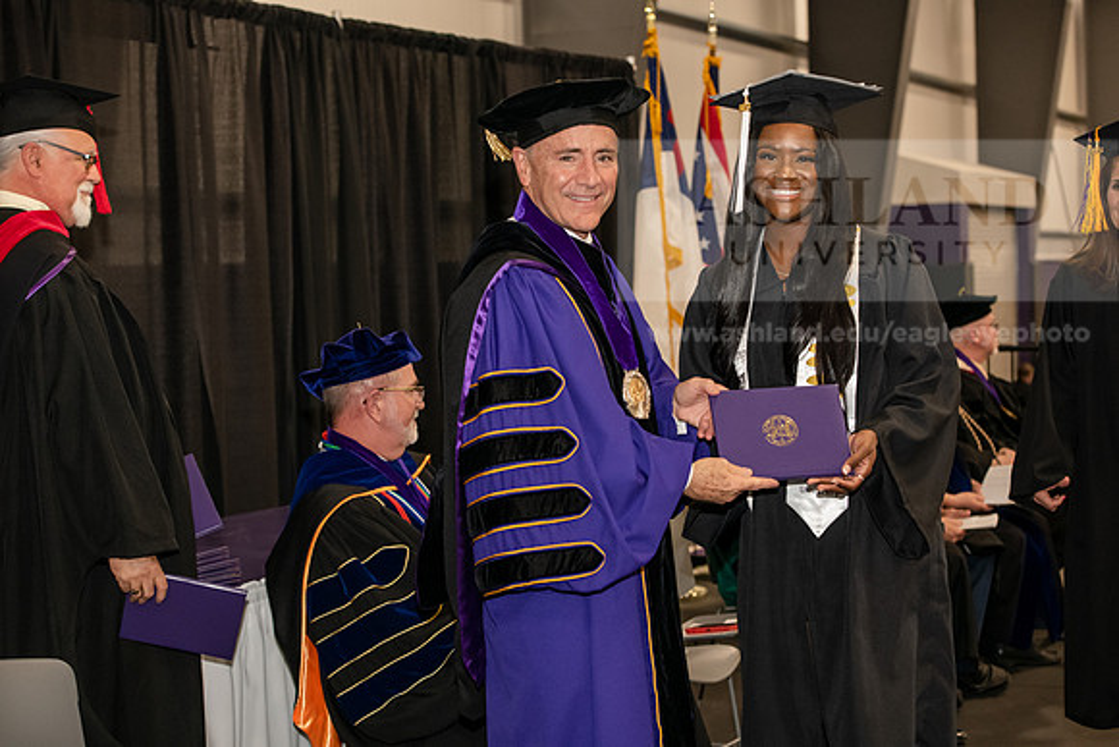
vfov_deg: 19.5
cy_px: 374
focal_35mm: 70
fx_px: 2176
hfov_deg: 28.8
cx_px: 560
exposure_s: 1/200
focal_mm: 70
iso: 2500
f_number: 5
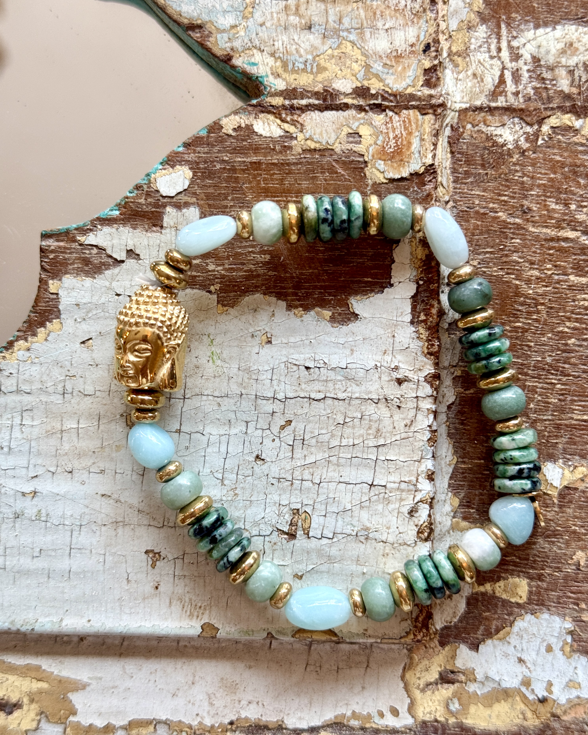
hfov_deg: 29.7
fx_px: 1109
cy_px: 349
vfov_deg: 36.6
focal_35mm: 51
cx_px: 290
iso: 50
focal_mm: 6.76
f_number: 1.78
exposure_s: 1/50
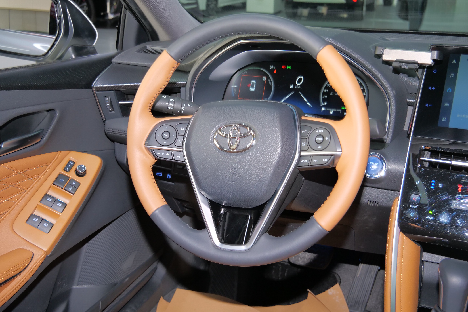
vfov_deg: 35.0
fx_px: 494
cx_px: 234
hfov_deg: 50.7
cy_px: 143
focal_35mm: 38
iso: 800
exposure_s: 1/15
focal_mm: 18
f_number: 4
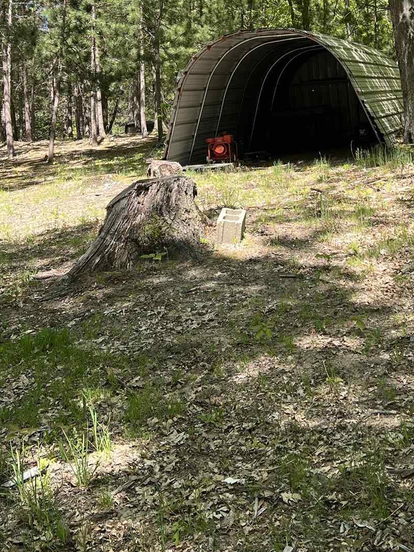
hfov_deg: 25.8
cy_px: 112
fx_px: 893
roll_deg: -0.1
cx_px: 310
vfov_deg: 33.4
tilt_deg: +3.0
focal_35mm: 56
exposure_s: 1/797
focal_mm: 5.7
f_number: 1.5
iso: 50
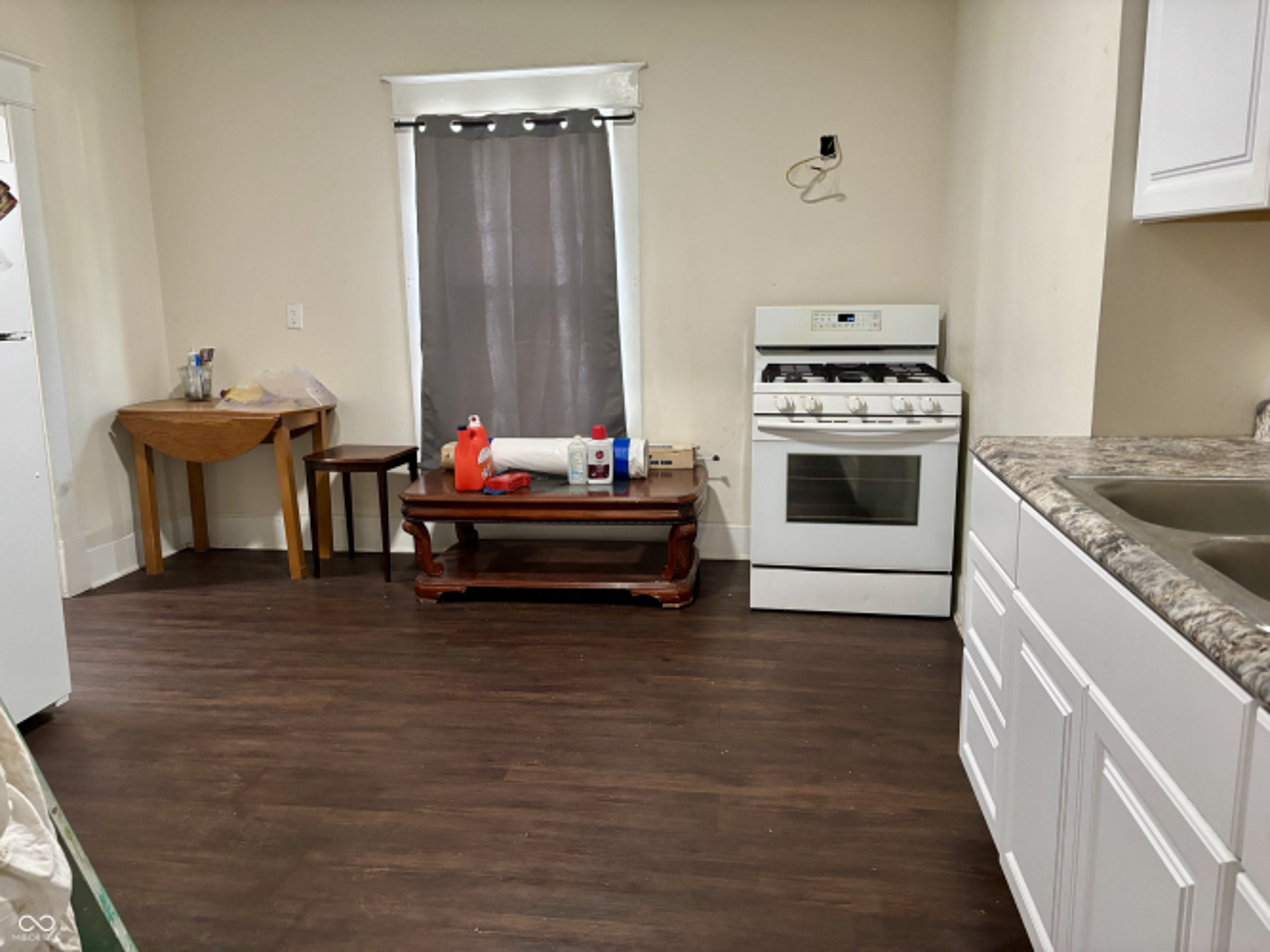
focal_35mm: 26
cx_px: 635
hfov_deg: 67.3
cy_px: 476
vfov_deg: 53.0
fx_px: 954
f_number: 1.6
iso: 400
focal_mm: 5.96
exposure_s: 1/60
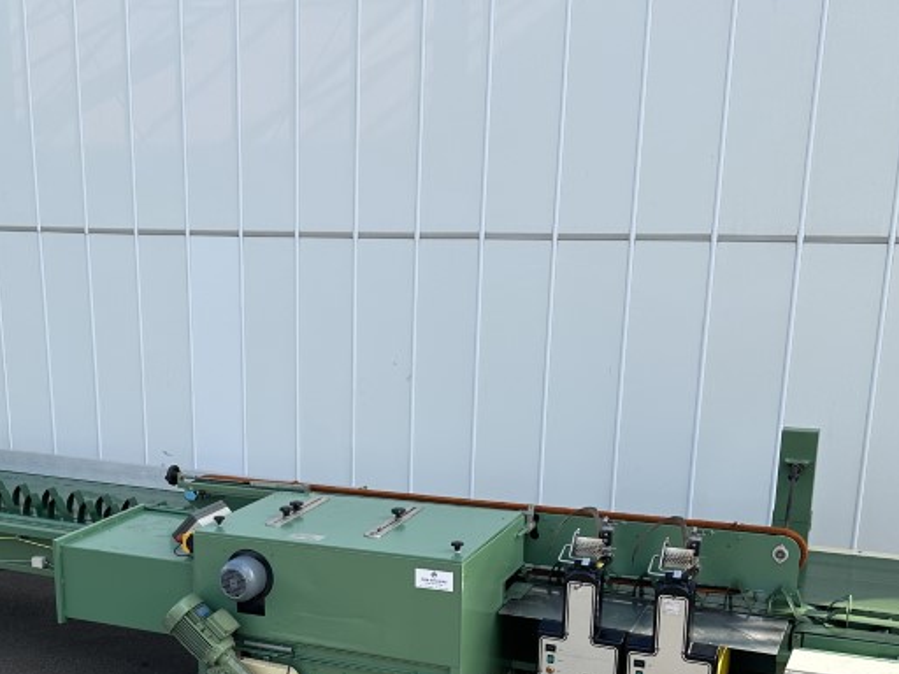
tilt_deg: -16.7
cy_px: 532
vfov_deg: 29.6
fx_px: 1247
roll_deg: +0.7
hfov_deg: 39.0
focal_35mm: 48
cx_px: 265
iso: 80
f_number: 1.78
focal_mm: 6.86
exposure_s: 1/1241
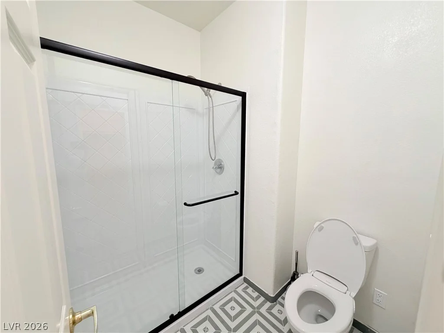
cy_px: 166
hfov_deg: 102.1
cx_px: 222
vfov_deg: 85.7
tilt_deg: -8.8
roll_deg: +0.2
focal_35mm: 14
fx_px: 180
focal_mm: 2.22
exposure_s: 1/120
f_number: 2.2
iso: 250
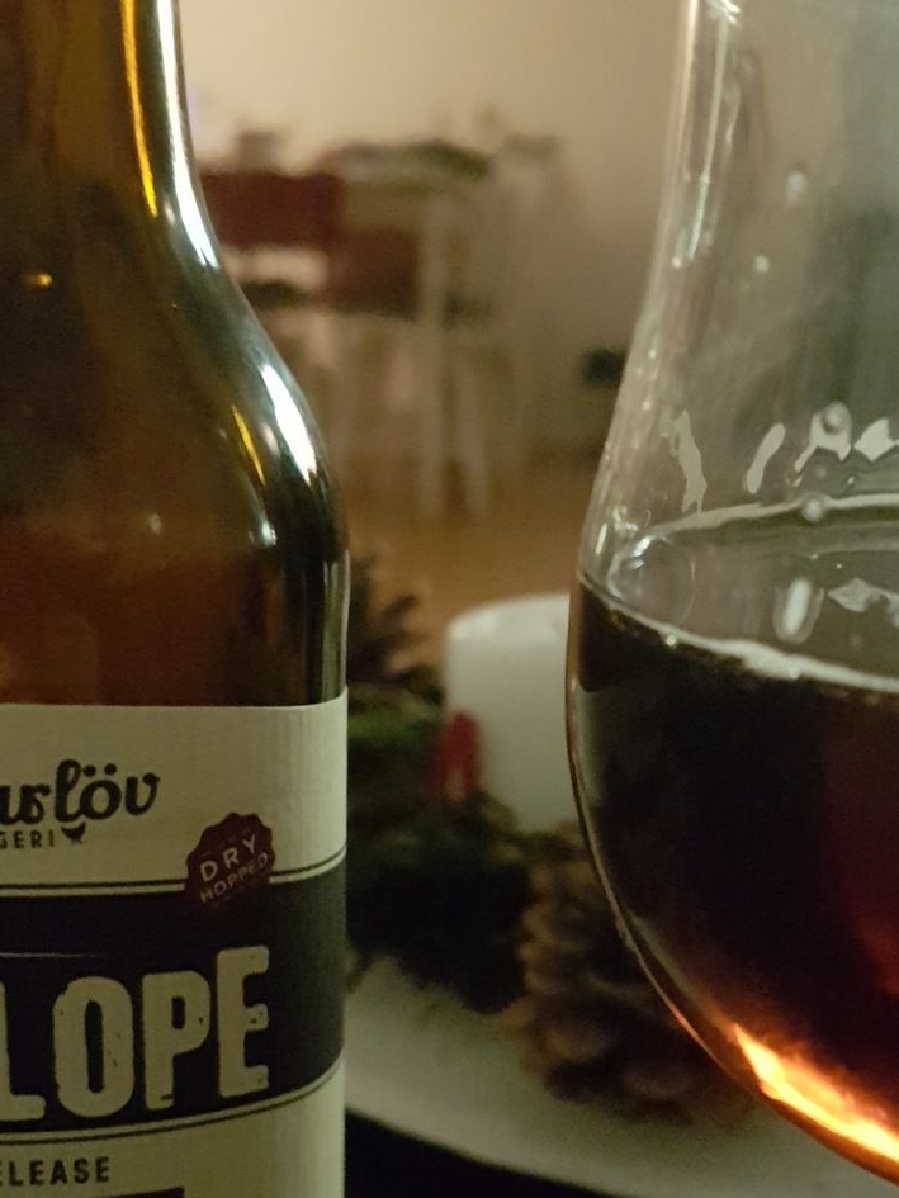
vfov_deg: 42.3
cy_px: 813
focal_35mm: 44
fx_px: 1523
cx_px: 470
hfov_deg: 32.9
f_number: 1.7
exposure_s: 1/10
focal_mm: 4.2
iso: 1000
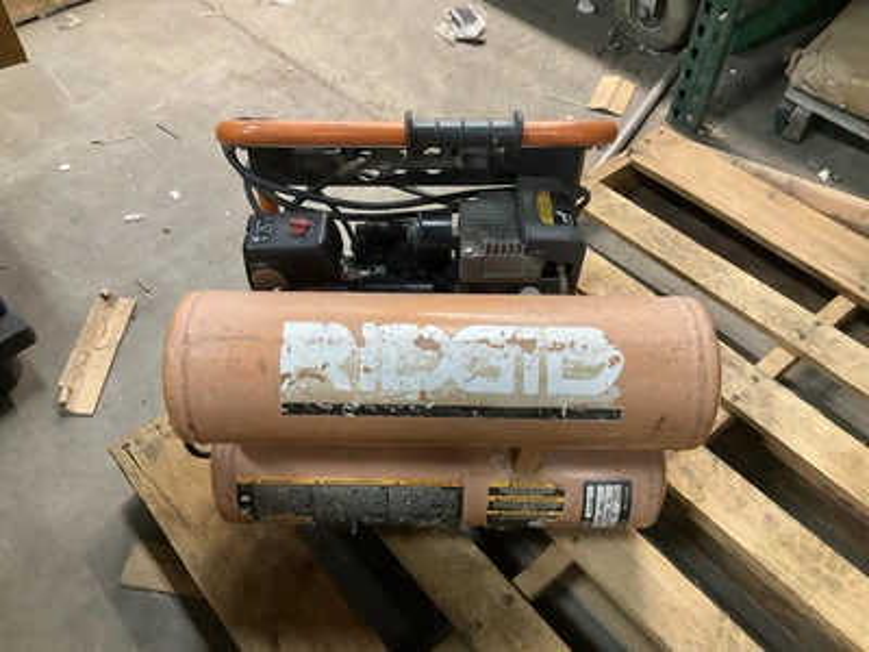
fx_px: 728
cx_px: 434
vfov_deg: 48.2
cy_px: 326
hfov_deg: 61.7
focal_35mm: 29
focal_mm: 3
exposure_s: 1/60
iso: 250
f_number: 1.8
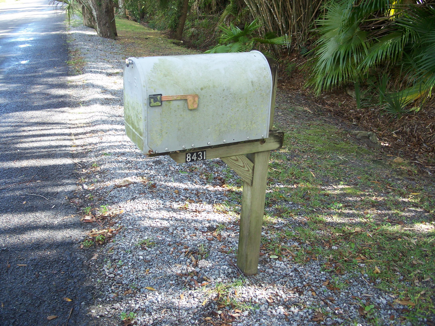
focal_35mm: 37
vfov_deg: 38.7
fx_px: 465
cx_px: 218
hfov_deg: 50.1
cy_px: 163
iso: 125
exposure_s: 1/100
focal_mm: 7.8
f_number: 2.8
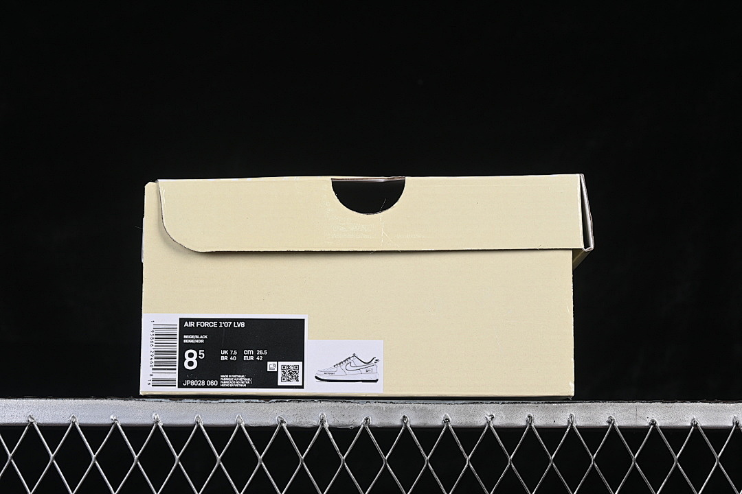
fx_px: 1546
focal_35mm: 75
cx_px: 371
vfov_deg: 18.2
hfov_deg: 27.0
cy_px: 247
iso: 160
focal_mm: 50
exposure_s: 1/80
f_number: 8
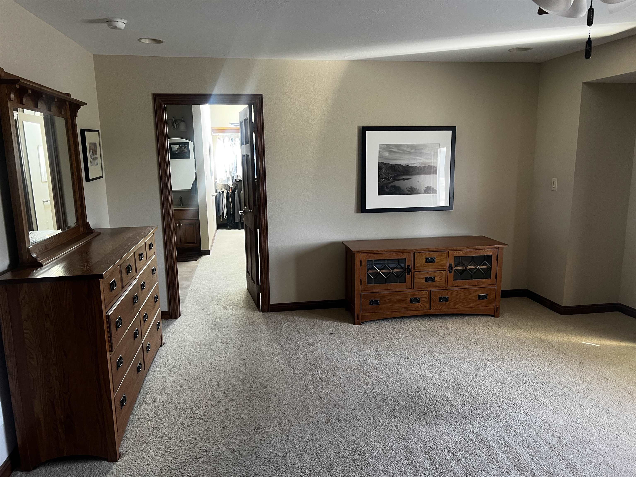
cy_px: 238
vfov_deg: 53.1
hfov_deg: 67.3
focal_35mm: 26
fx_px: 478
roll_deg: +1.2
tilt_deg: -11.3
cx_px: 318
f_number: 1.5
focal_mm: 5.7
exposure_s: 1/60
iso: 125
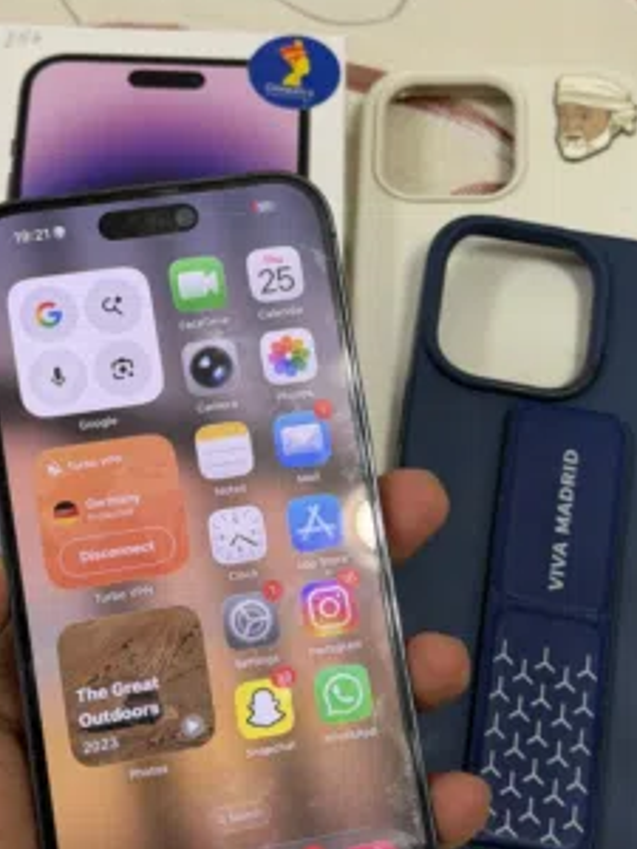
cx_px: 354
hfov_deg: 22.9
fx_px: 1570
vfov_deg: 30.3
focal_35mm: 64
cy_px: 422
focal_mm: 6.76
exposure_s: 1/60
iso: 100
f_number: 1.78
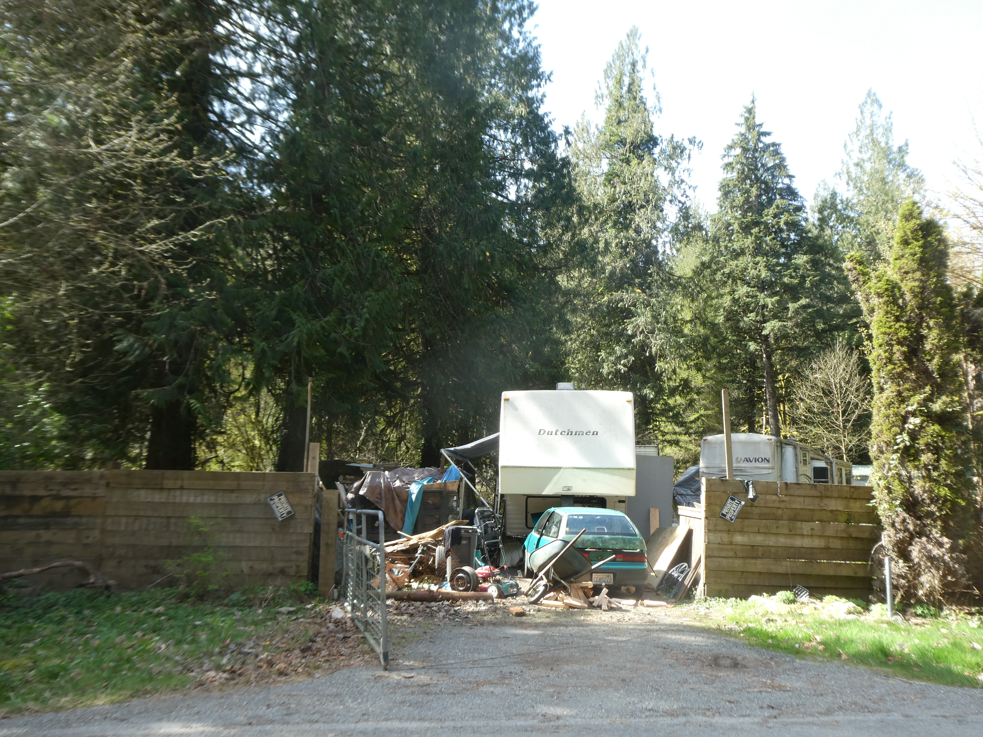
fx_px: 795
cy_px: 368
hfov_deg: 63.4
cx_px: 492
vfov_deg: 49.7
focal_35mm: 28
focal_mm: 5
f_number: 3.5
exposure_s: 1/125
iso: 80
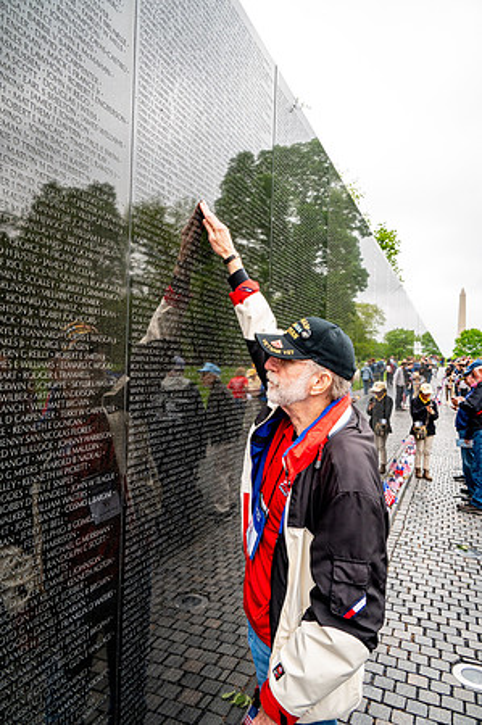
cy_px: 362
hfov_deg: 53.0
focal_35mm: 24
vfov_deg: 73.8
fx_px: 483
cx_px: 241
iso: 1000
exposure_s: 1/640
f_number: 8
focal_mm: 24
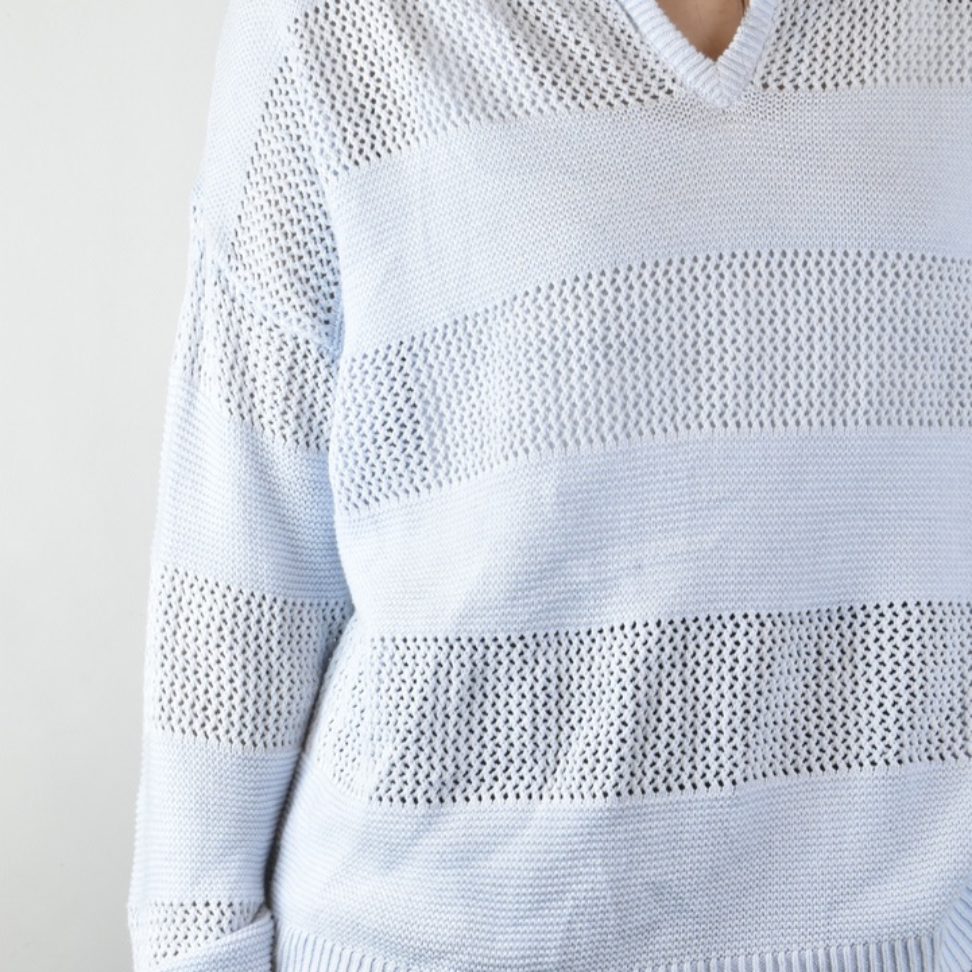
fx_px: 3356
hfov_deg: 16.5
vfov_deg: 16.5
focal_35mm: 106
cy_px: 363
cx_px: 487
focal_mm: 55
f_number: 16
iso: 1600
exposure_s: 1/60
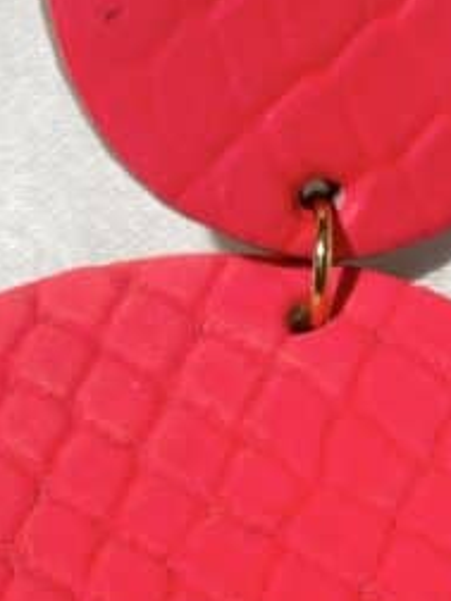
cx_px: 282
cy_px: 630
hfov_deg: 7.0
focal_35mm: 211
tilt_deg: -46.4
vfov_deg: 9.3
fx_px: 3665
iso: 32
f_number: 1.6
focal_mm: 5.96
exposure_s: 1/275
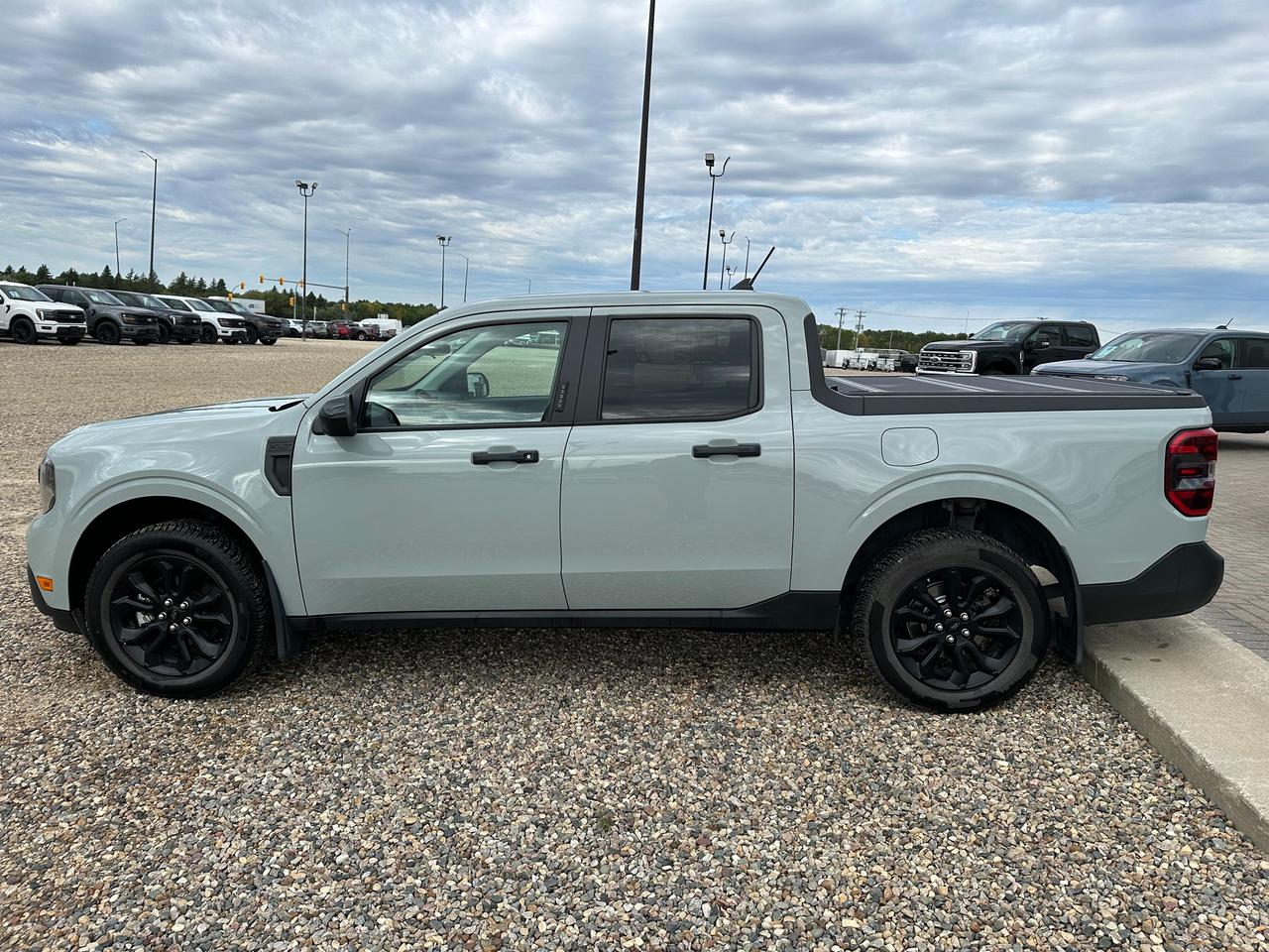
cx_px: 634
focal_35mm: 24
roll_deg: -3.9
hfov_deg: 71.6
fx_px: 880
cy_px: 476
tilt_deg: -8.2
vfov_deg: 56.8
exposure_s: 1/3247
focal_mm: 6.86
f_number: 1.78
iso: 80
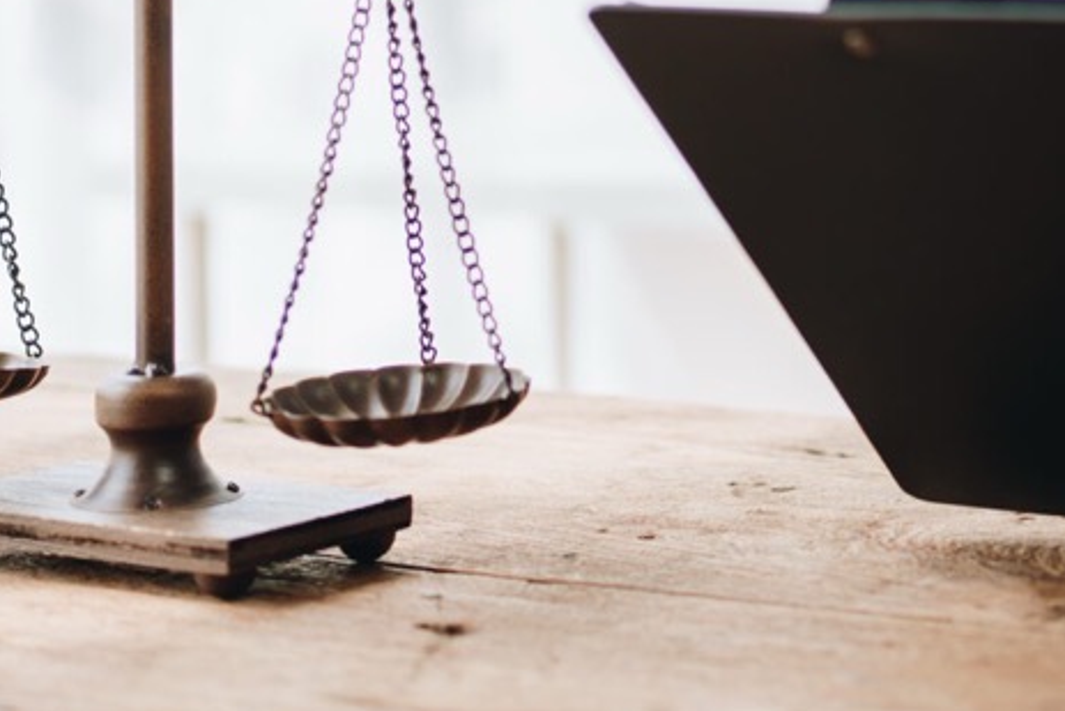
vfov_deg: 11.0
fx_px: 3580
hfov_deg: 16.5
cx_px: 1102
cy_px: -275
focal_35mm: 121
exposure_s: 1/1000
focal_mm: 35
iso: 100
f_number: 1.4
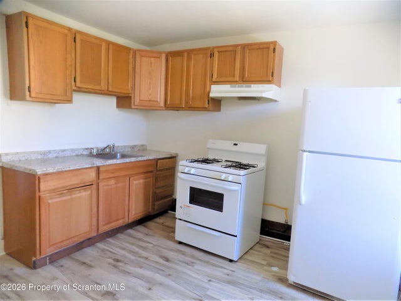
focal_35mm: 23
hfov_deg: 73.9
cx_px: 200
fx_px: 266
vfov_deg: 58.9
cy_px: 150
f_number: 3.1
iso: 220
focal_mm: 4
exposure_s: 1/30
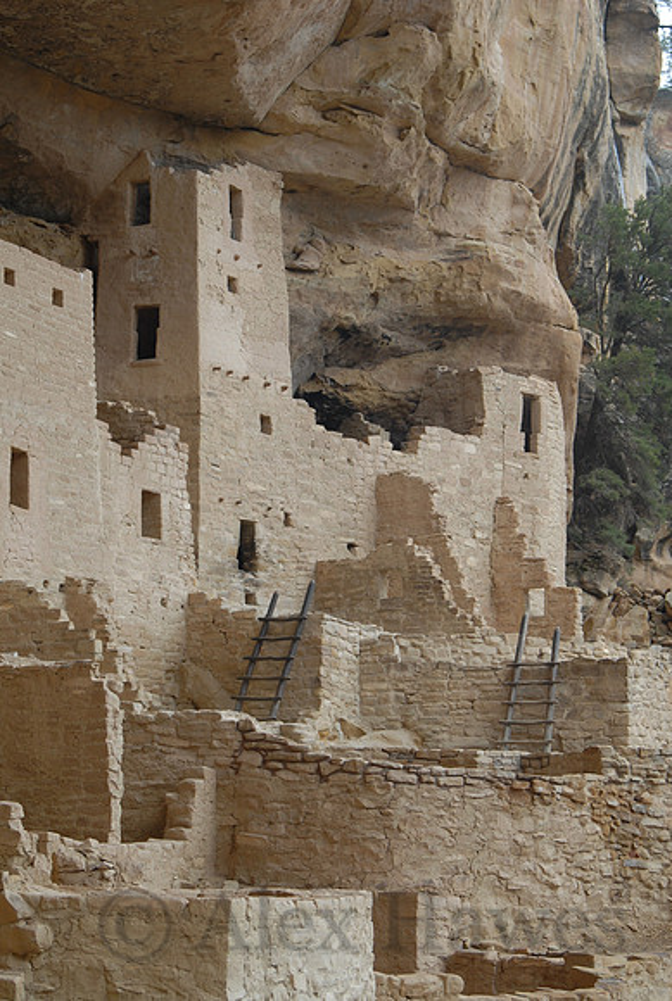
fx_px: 2509
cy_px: 500
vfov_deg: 22.6
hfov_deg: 15.3
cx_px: 336
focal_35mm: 90
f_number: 7.1
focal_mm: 60
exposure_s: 1/125
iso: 200
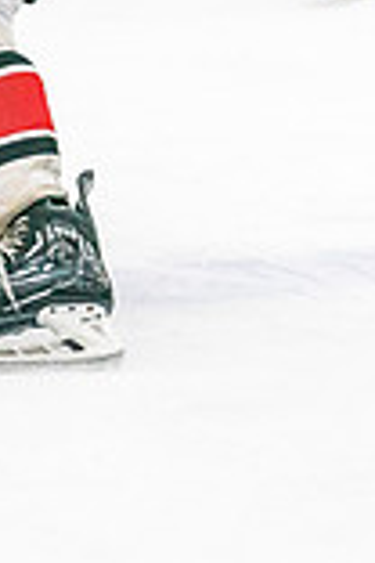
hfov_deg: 3.2
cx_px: 47
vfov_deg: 4.8
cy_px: -245
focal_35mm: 429
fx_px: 6703
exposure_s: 1/1250
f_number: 2.8
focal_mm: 99
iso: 3200
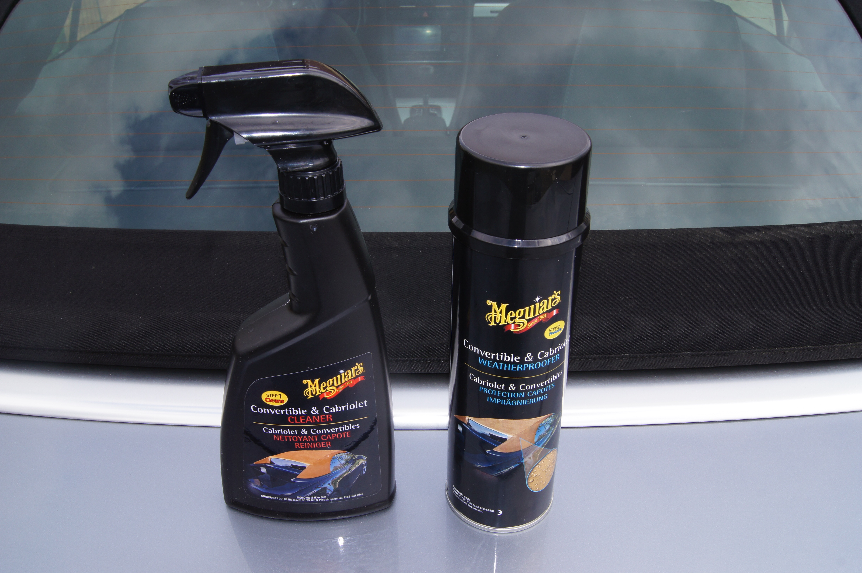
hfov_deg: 53.2
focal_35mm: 36
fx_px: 861
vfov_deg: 36.8
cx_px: 431
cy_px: 286
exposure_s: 1/80
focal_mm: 24
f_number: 14
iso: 100
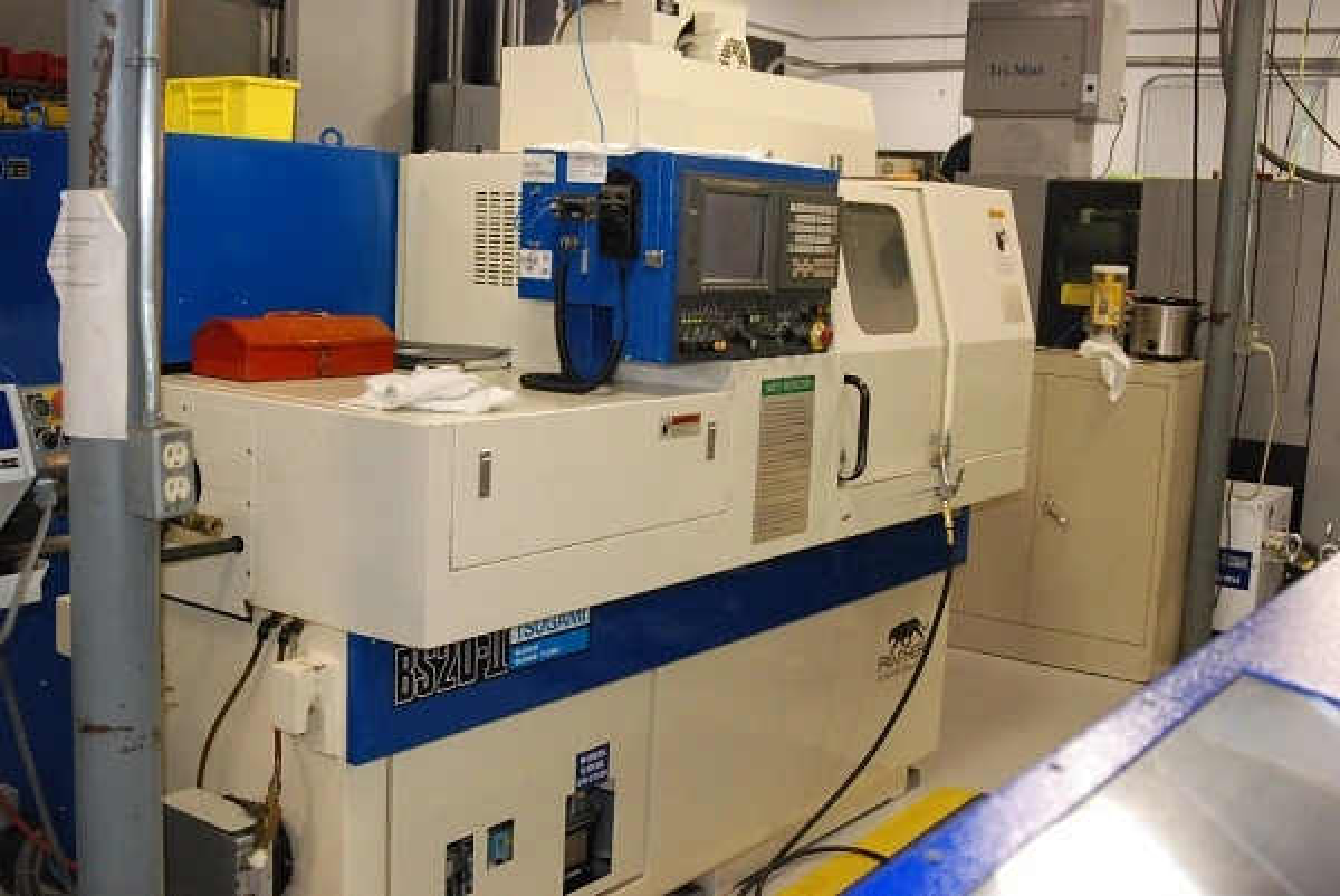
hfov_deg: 46.4
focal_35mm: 42
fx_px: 1564
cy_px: 448
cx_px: 670
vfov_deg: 31.9
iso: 1600
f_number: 5.6
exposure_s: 1/125
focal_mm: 28
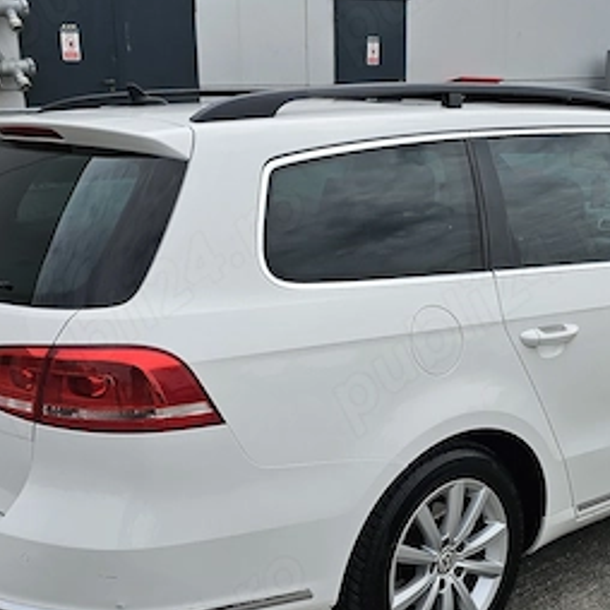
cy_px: 329
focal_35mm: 48
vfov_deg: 35.3
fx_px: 957
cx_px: 317
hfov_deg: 35.4
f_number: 1.7
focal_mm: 6.3
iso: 10
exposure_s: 1/1024
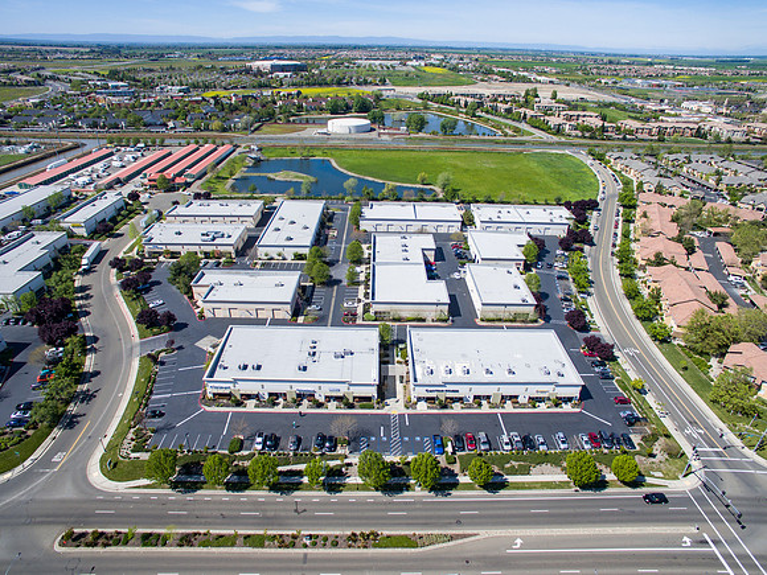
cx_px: 384
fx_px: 443
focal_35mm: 20
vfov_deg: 66.0
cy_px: 288
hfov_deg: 81.7
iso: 100
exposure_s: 1/640
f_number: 2.8
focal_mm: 3.61
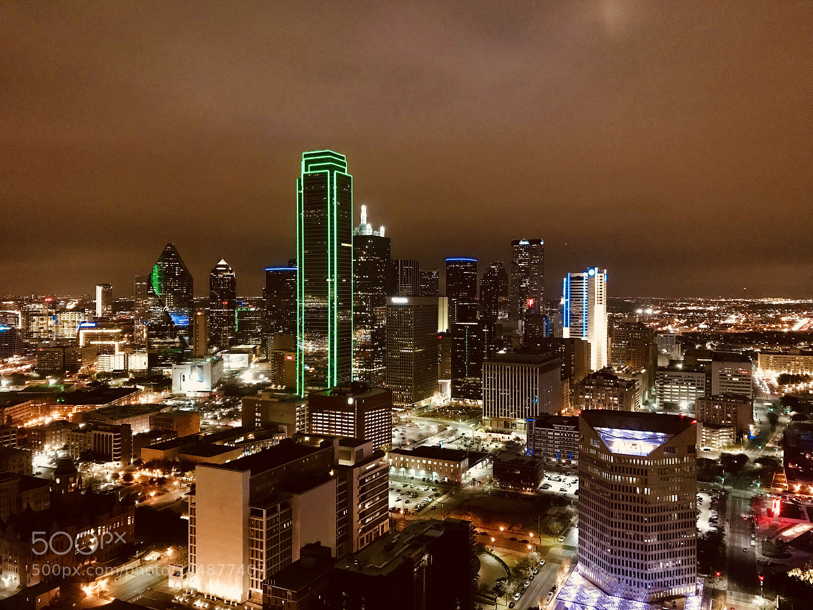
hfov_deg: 63.4
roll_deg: -0.2
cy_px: 305
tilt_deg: -1.5
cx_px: 406
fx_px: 658
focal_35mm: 28
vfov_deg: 49.7
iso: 100
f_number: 1.8
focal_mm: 3.99
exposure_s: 1/4
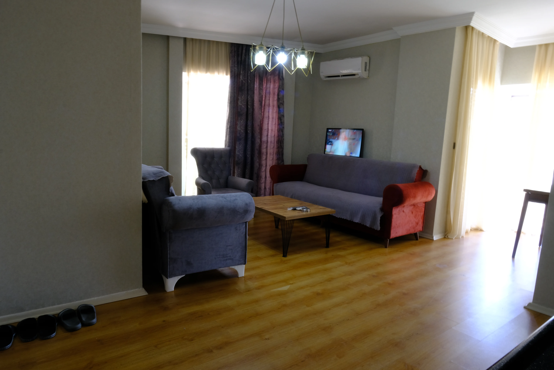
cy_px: 185
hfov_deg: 73.7
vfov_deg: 53.1
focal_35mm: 24
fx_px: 369
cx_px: 277
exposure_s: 1
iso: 500
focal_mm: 16
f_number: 22
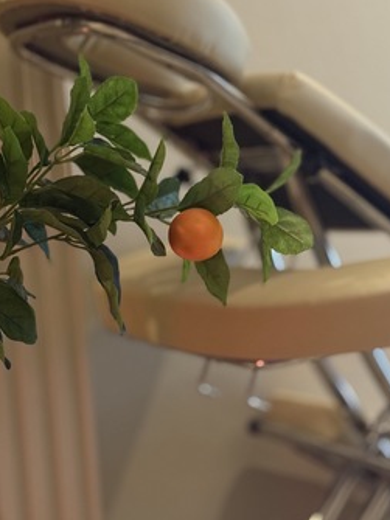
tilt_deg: -1.0
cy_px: 194
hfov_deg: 22.2
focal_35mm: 66
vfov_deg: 29.3
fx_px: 992
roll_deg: +4.1
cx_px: 217
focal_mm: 6.76
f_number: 1.78
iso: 640
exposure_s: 1/25
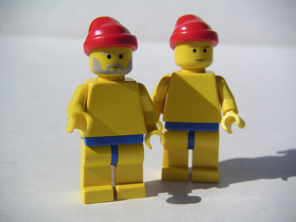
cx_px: 148
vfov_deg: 25.2
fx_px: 496
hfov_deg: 33.2
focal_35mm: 58
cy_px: 111
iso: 50
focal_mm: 9
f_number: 6.7
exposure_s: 1/350
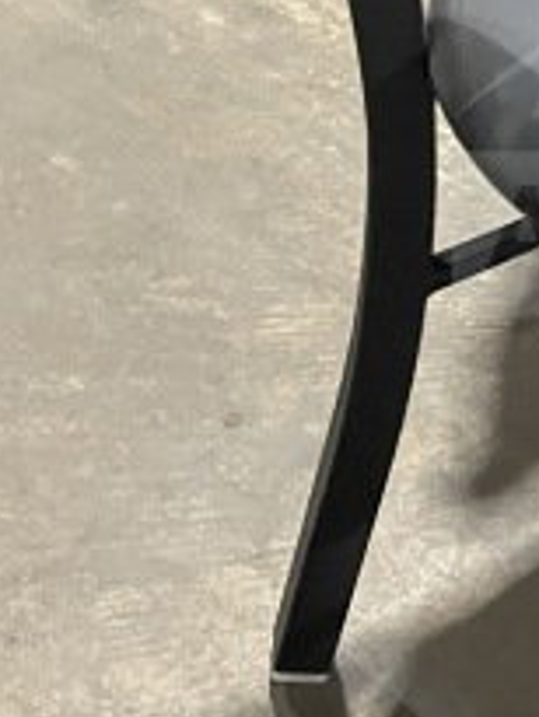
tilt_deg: -33.5
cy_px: 40
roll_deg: -6.1
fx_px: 2136
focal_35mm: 103
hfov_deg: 13.4
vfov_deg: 18.7
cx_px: 844
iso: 500
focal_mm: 4.2
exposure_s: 1/52
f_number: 1.6
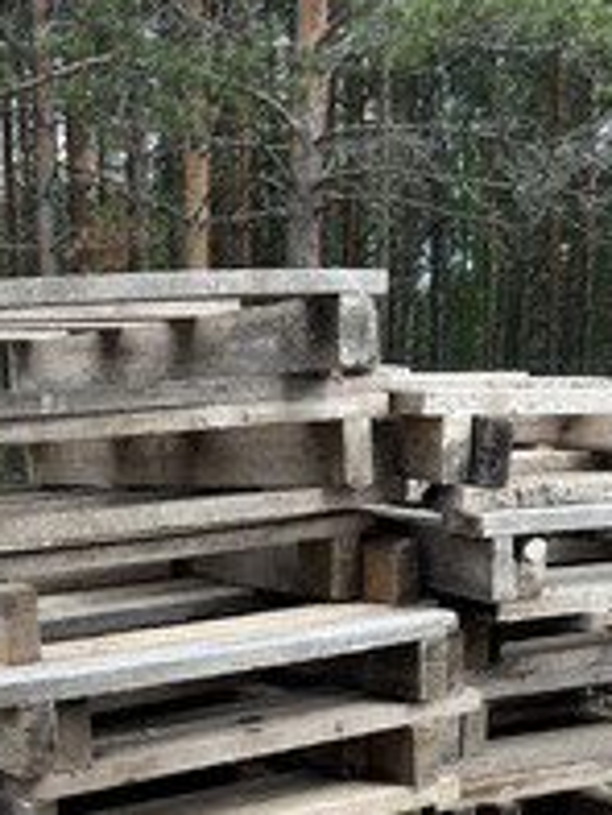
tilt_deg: -12.3
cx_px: 217
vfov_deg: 27.9
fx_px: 1554
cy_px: 790
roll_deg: +1.1
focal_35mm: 66
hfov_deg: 22.2
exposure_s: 1/1280
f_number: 1.5
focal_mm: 5.7
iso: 50
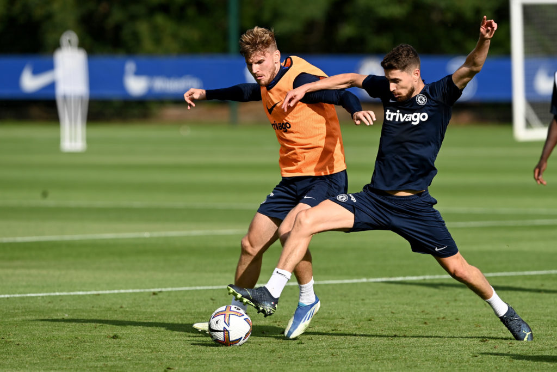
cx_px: 278
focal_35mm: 400
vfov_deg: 3.4
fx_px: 6189
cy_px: 186
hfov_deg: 5.2
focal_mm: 400
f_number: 5
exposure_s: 1/2000
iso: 250
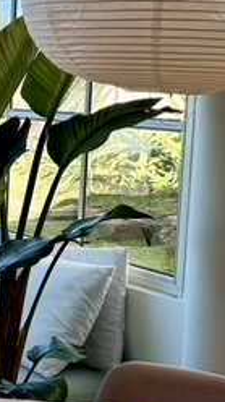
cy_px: 216
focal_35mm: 108
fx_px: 1149
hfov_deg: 10.1
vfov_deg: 19.8
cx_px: -277
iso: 80
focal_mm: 6.76
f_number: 1.78
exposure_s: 1/2506
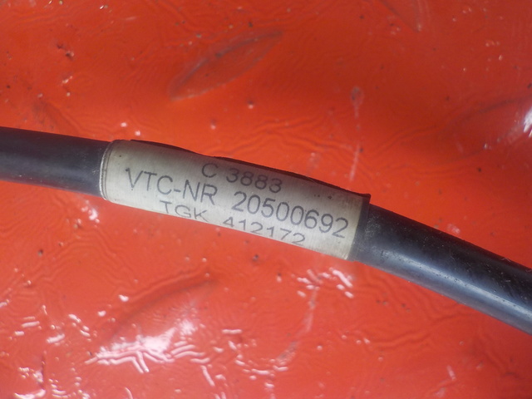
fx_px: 461
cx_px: 266
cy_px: 200
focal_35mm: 30
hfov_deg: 60.0
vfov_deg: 46.8
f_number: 3.3
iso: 125
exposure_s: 1/50
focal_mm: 4.1
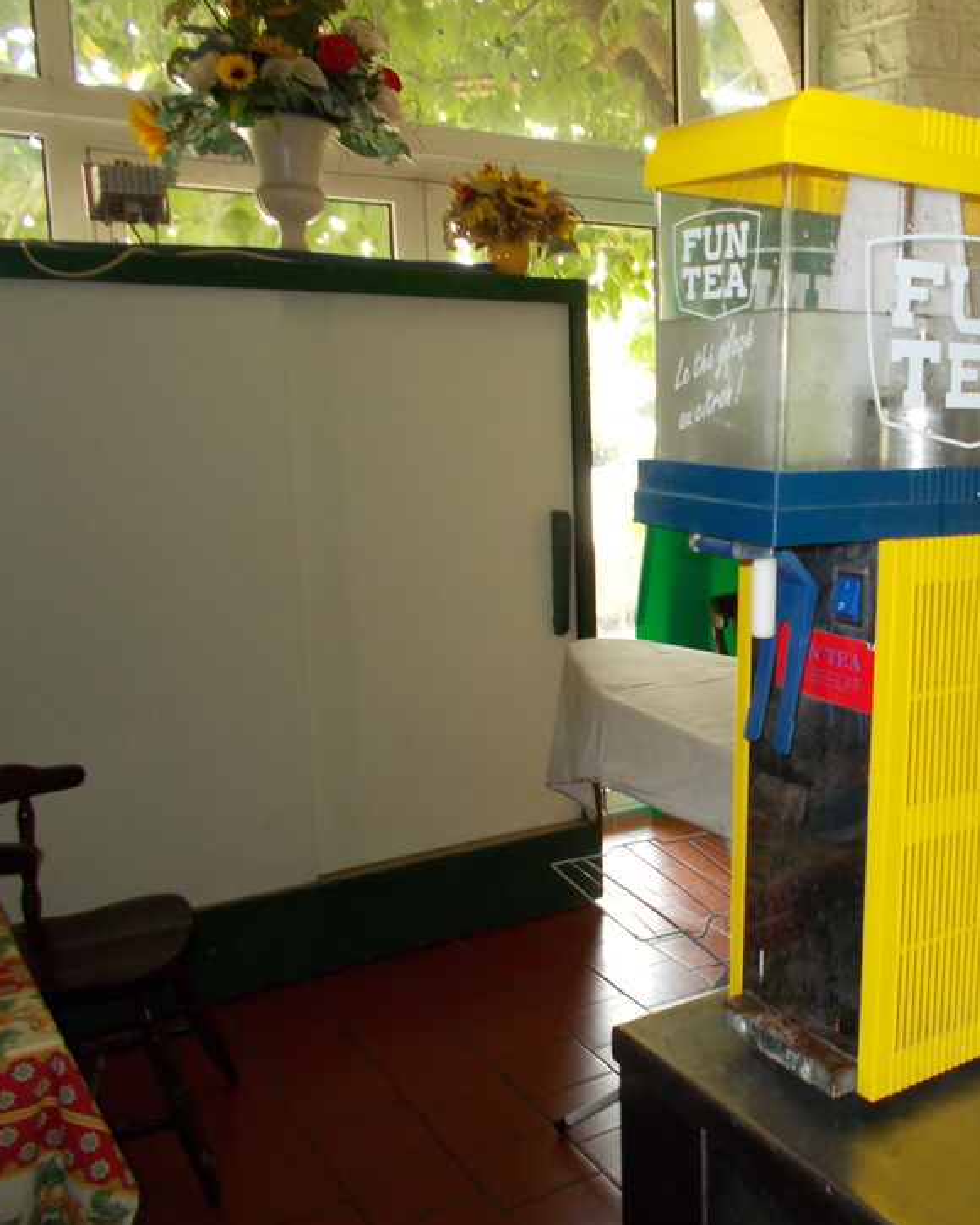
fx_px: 1269
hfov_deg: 40.3
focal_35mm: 35
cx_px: 804
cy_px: 598
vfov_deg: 51.5
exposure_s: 1/25
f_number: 3.2
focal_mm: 4.6
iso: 200
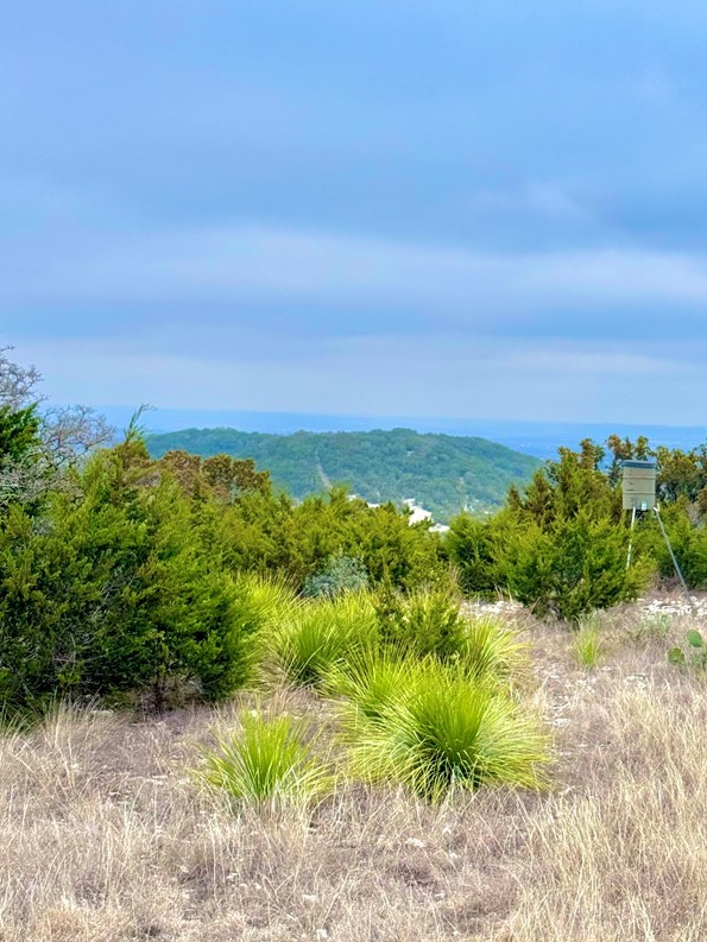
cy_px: 431
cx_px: 424
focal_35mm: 62
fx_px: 1688
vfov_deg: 31.2
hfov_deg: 23.6
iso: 64
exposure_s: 1/2513
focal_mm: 6.76
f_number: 1.78
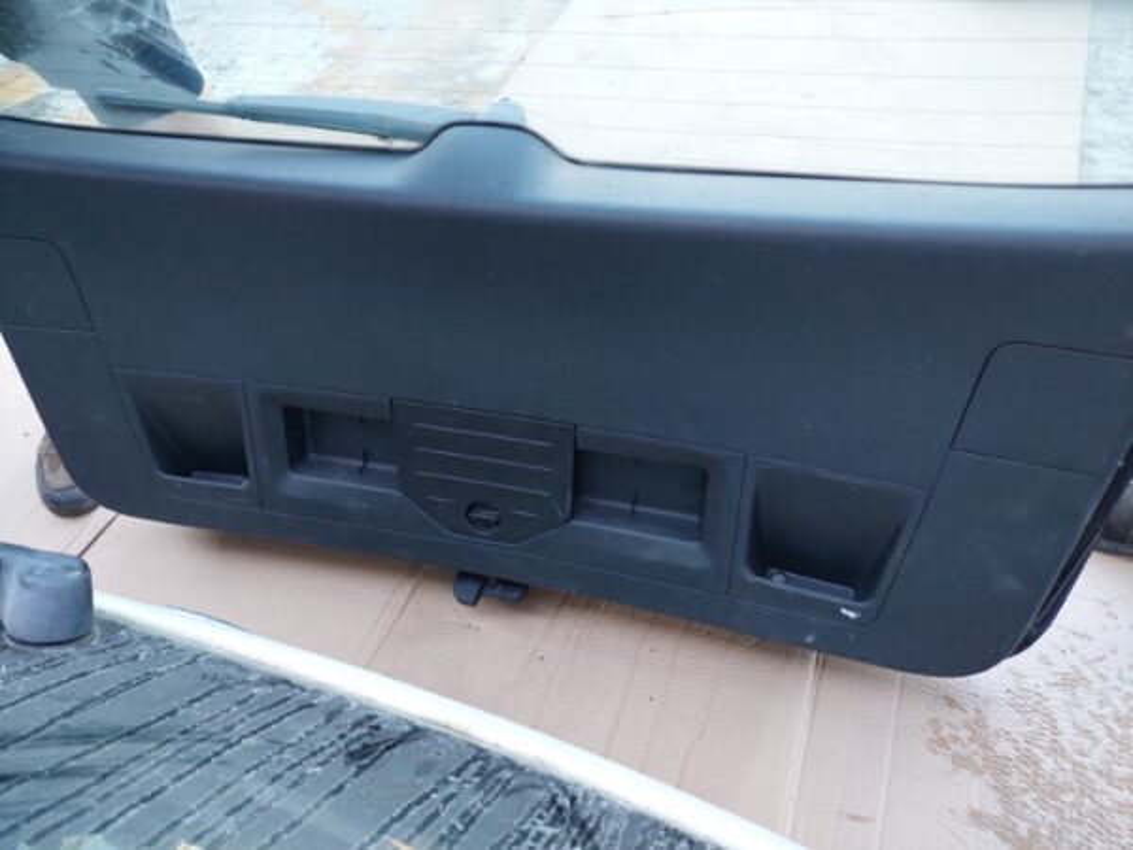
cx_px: 566
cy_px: 425
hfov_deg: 69.4
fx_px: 818
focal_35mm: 25
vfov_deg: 54.9
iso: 50
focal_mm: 5.23
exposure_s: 1/50
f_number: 1.8
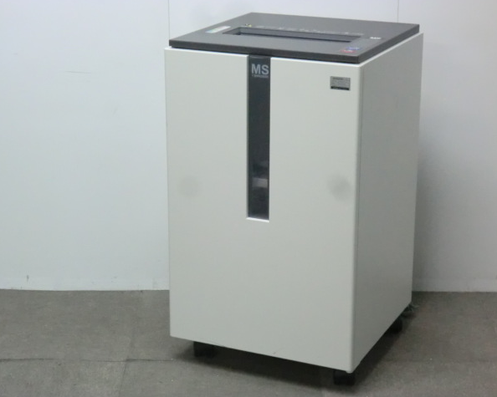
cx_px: 252
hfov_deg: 23.6
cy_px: 197
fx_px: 1191
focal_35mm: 81
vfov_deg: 18.9
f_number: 5.9
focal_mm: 13.9
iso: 800
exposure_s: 1/25
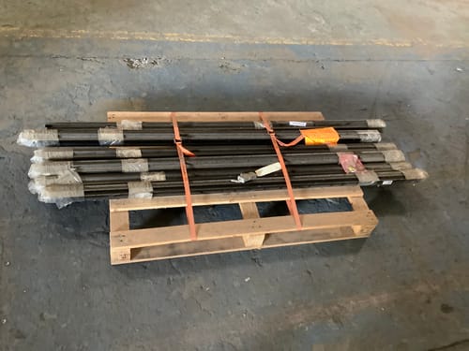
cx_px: 234
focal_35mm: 31
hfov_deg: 58.4
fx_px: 420
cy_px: 176
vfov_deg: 45.4
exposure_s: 1/25
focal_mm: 3.3
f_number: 2.4
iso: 640
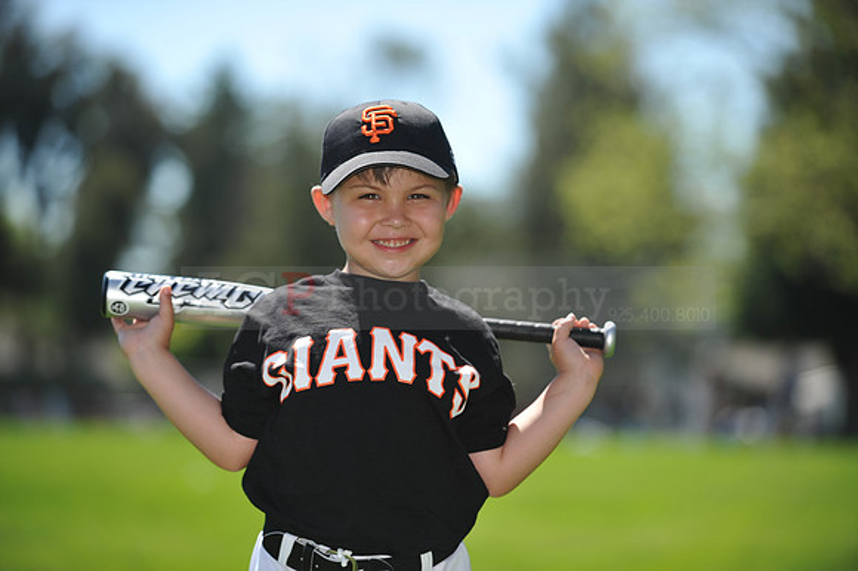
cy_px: 286
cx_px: 429
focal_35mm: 155
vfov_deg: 8.8
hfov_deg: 13.3
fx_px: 3692
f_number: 4
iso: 200
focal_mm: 155
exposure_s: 1/1250
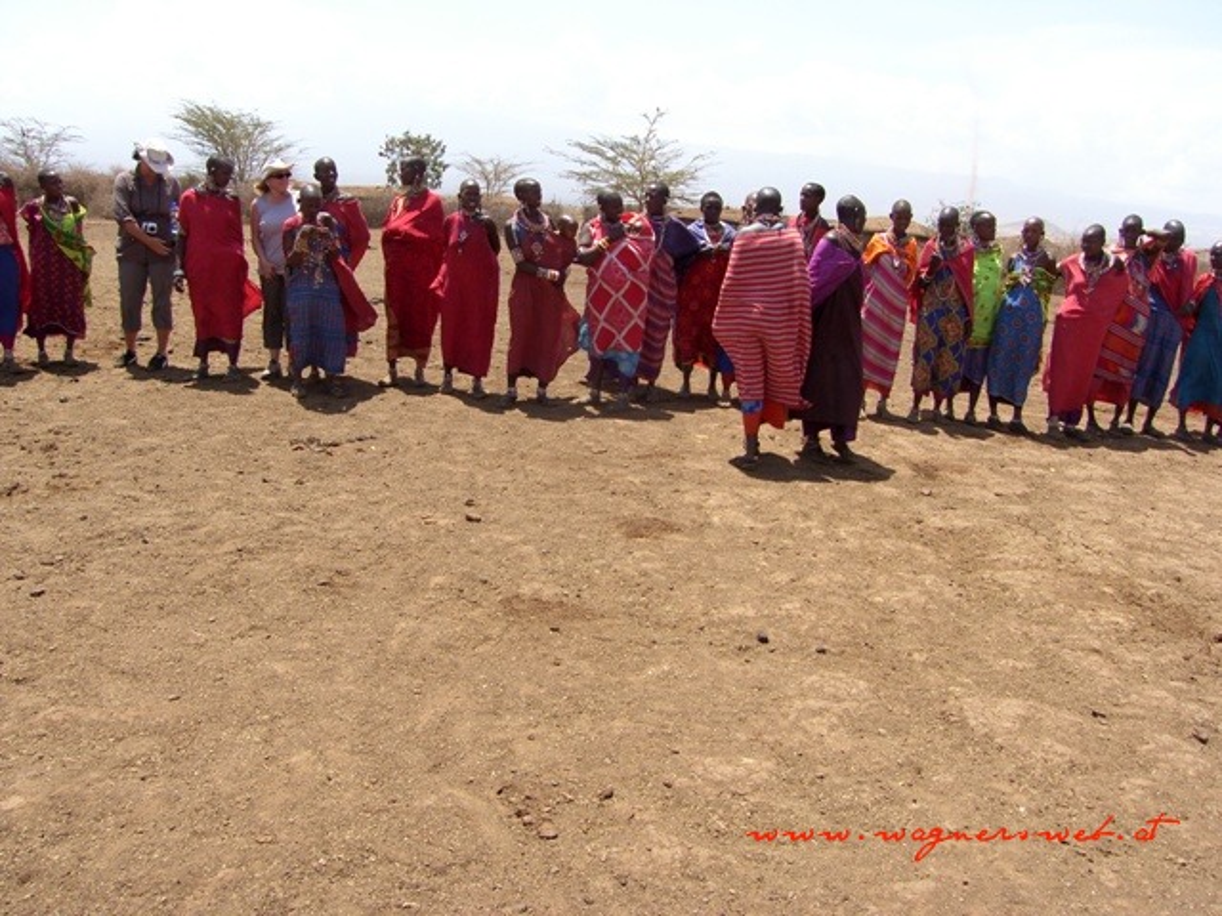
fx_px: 988
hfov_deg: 63.4
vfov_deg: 49.7
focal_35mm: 28
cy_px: 458
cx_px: 611
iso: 50
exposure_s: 1/1250
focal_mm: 7.4
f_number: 2.8
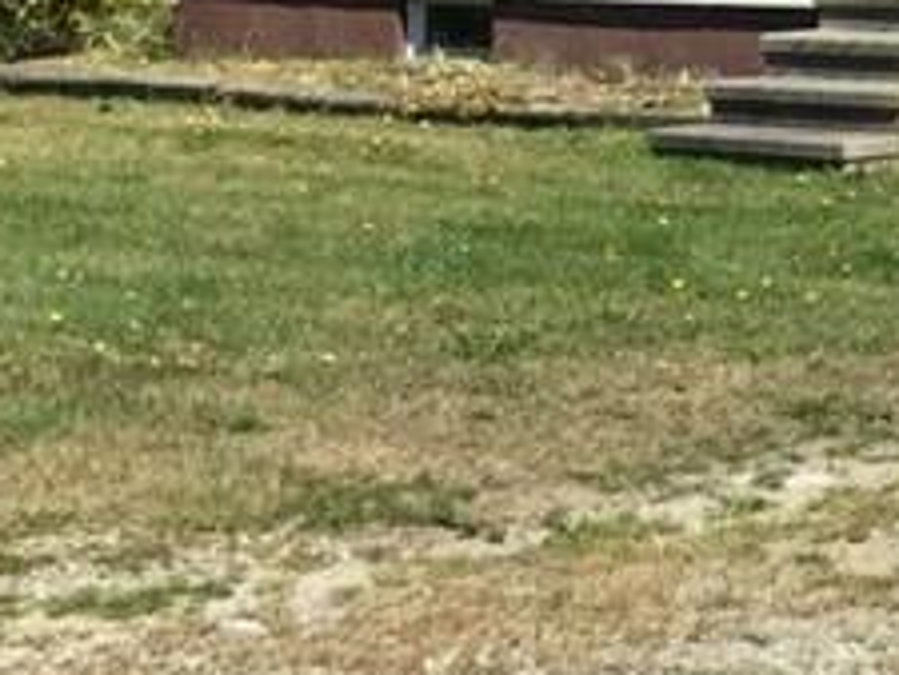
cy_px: -256
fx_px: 3430
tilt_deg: +3.2
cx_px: 1622
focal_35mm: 132
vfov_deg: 10.9
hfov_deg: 13.4
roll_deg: -0.9
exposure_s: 1/1570
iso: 25
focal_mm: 4.15
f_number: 2.2
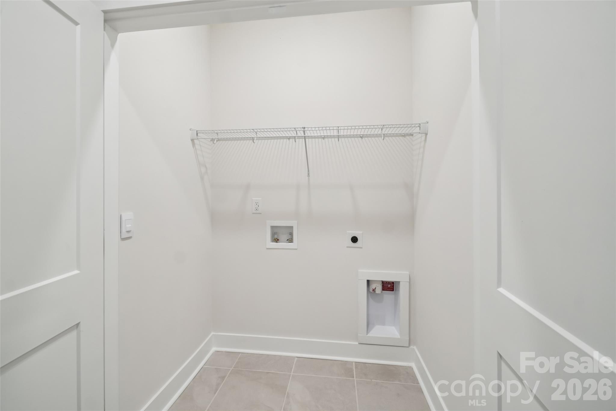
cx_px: 308
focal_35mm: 15
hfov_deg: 100.4
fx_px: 257
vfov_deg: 77.3
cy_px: 206
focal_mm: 10
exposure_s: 1/20
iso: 400
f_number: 8
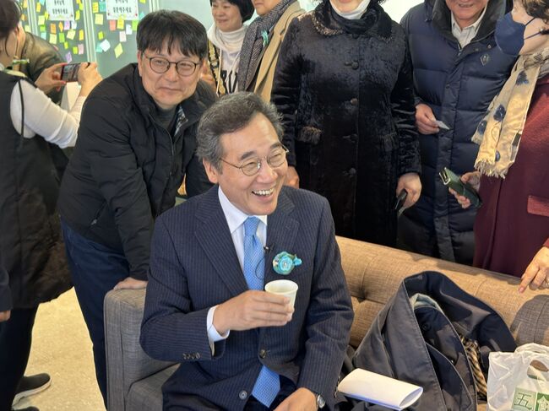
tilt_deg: -15.1
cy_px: 206
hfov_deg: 39.7
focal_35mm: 48
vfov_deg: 30.2
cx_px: 274
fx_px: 761
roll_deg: +0.5
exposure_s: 1/60
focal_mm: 6.86
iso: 125
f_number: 1.78
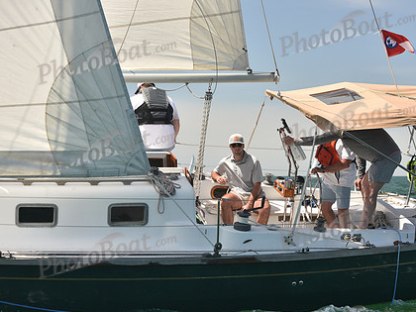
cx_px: 229
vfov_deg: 15.9
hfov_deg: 21.1
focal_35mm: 93
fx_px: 1118
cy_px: 188
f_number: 4.5
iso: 250
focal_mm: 70
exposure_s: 1/800
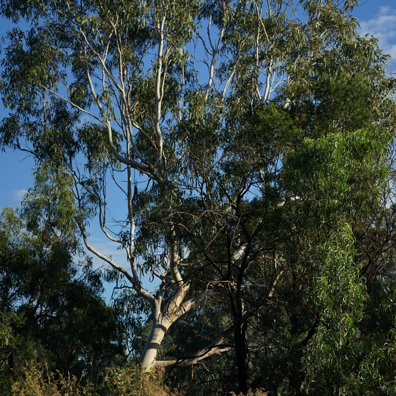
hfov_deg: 26.9
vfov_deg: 26.8
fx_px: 828
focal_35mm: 64
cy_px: 256
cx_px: 197
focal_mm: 50
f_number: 4
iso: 640
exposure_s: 1/5000
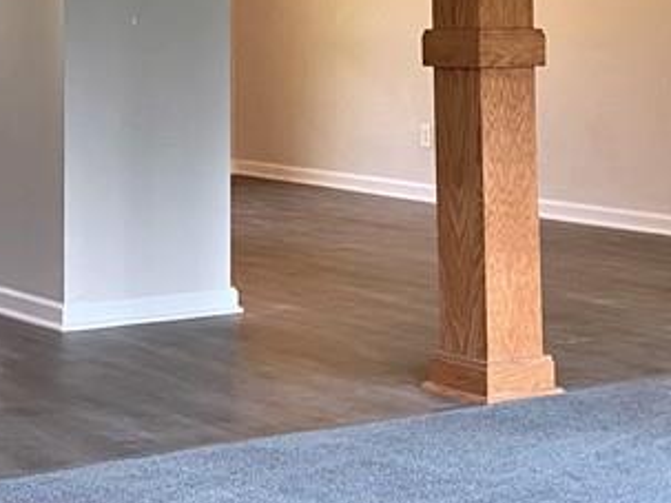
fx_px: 1705
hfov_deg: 22.1
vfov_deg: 16.2
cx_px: 177
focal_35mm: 88
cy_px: -65
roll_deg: +1.0
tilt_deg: +2.0
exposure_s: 1/60
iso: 160
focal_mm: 4.25
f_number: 1.8
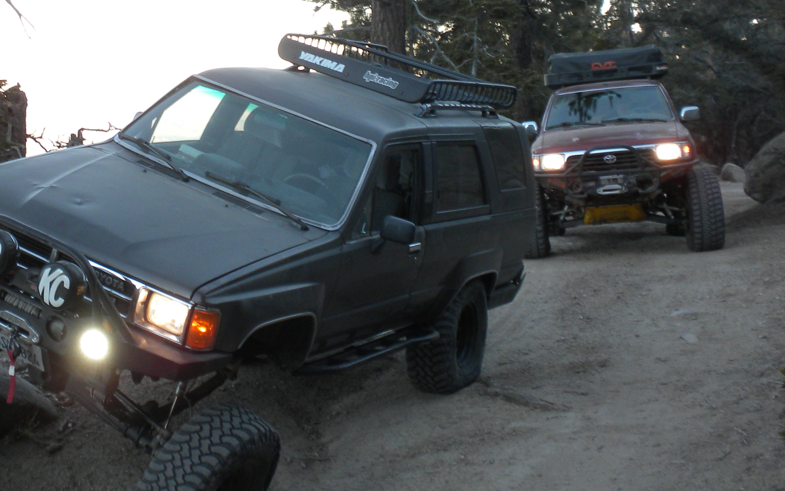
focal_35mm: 66
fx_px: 1412
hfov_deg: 30.7
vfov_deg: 19.6
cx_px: 230
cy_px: 152
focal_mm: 6.6
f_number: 3.5
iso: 93
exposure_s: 1/52.2
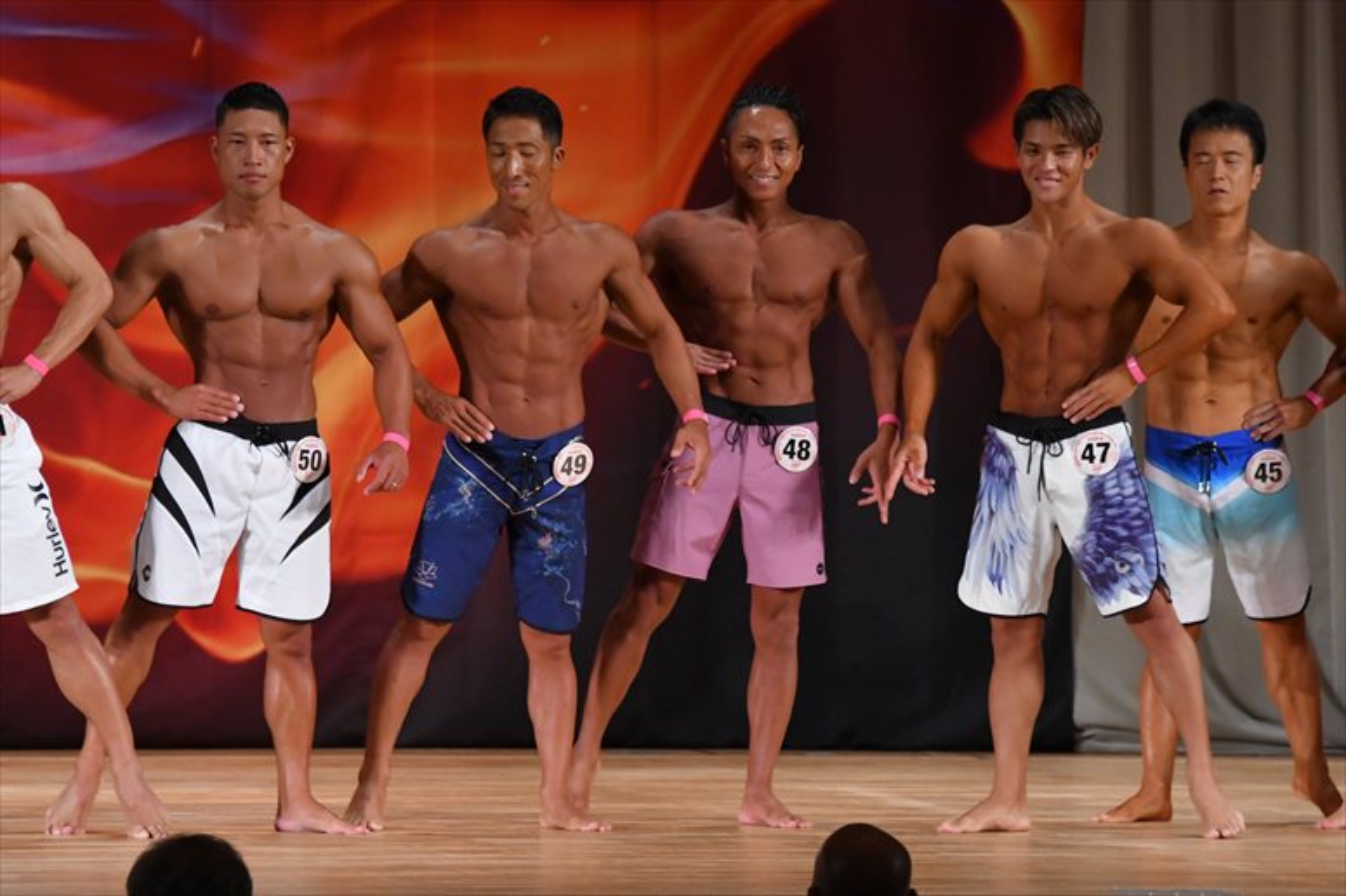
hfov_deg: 8.1
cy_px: 448
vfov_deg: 5.4
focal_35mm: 255
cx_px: 673
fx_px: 9530
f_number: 5.6
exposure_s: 1/400
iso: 3200
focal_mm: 170
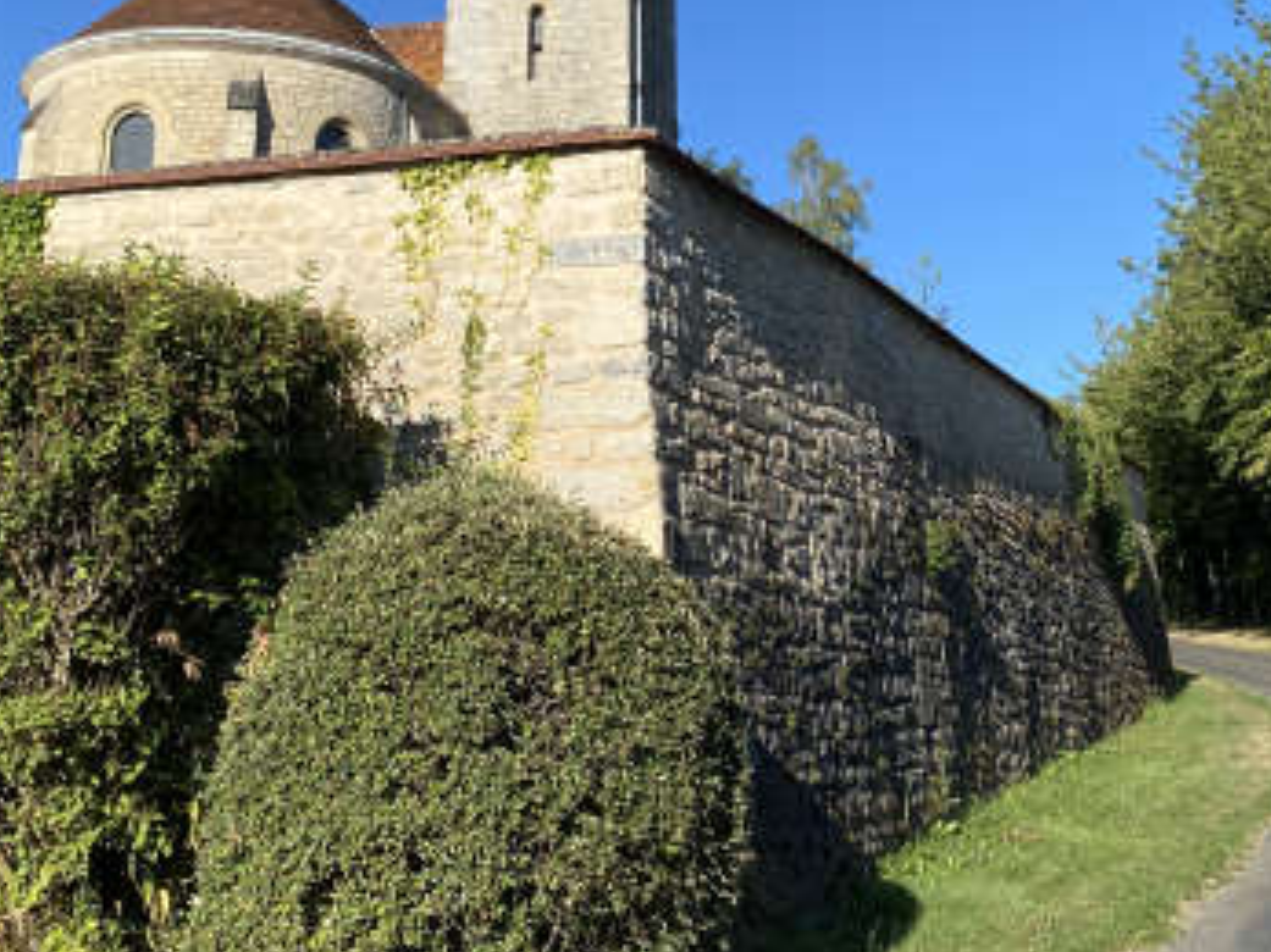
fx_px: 1982
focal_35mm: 54
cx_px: 736
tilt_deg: +17.5
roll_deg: +0.0
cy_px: 103
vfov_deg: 26.2
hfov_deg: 35.5
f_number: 1.8
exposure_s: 1/2141
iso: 32
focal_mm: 4.25
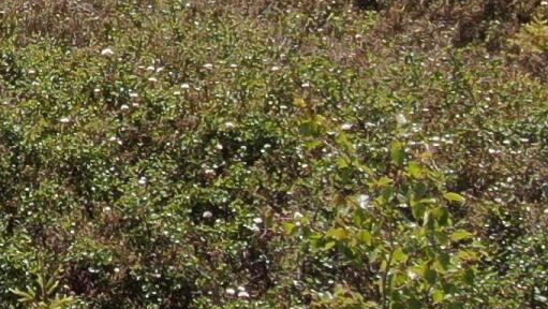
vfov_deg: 5.7
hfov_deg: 9.6
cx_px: -528
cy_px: -189
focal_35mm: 211
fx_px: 3067
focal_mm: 5.69
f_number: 3.2
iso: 110
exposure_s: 1/1000
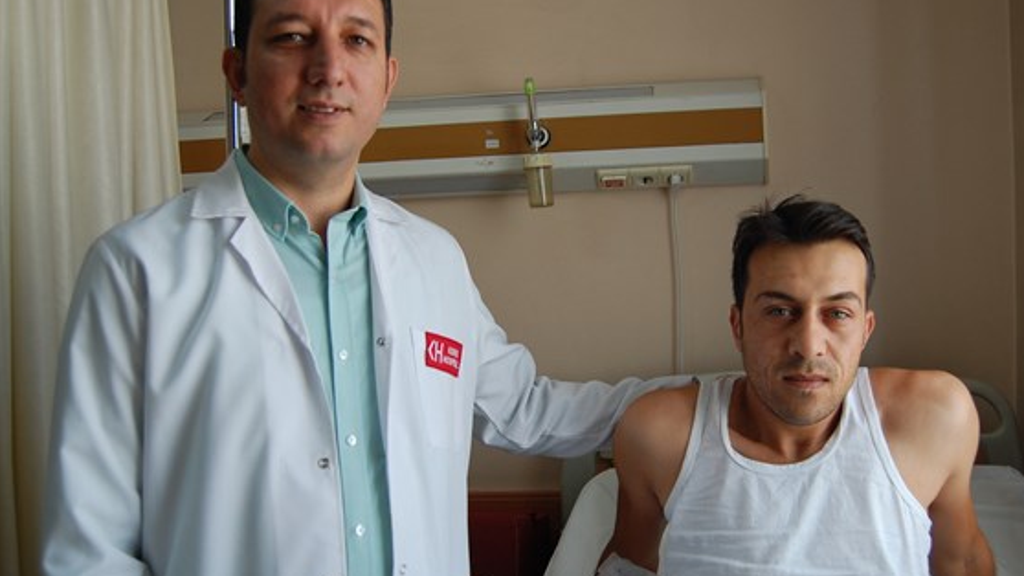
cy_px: 303
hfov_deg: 55.2
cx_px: 567
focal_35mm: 36
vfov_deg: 32.8
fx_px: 978
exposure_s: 1/60
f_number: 3.8
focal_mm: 20
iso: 400
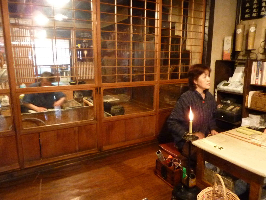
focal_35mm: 25
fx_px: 192
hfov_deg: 69.4
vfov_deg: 54.9
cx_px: 133
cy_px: 100
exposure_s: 1/8
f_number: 3.3
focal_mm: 4.1
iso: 800
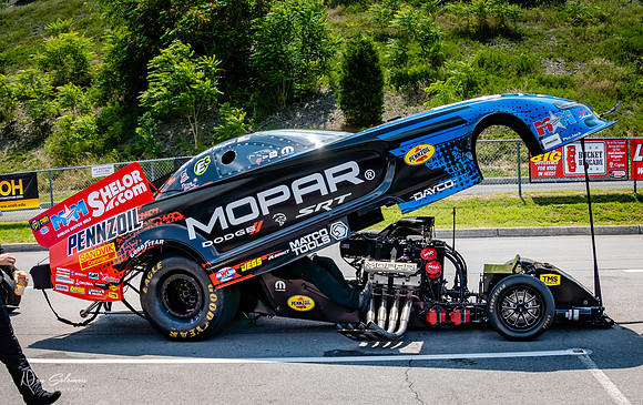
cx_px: 343
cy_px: 275
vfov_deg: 32.7
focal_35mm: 39
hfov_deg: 50.5
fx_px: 682
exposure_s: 1/500
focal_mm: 18
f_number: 5.6
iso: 100
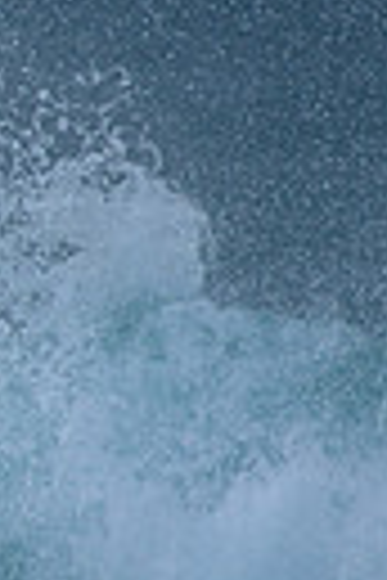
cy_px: 92
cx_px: -644
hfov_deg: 0.6
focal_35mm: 2287
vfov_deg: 0.9
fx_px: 36875
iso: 280
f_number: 5.6
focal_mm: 500
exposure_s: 1/2000
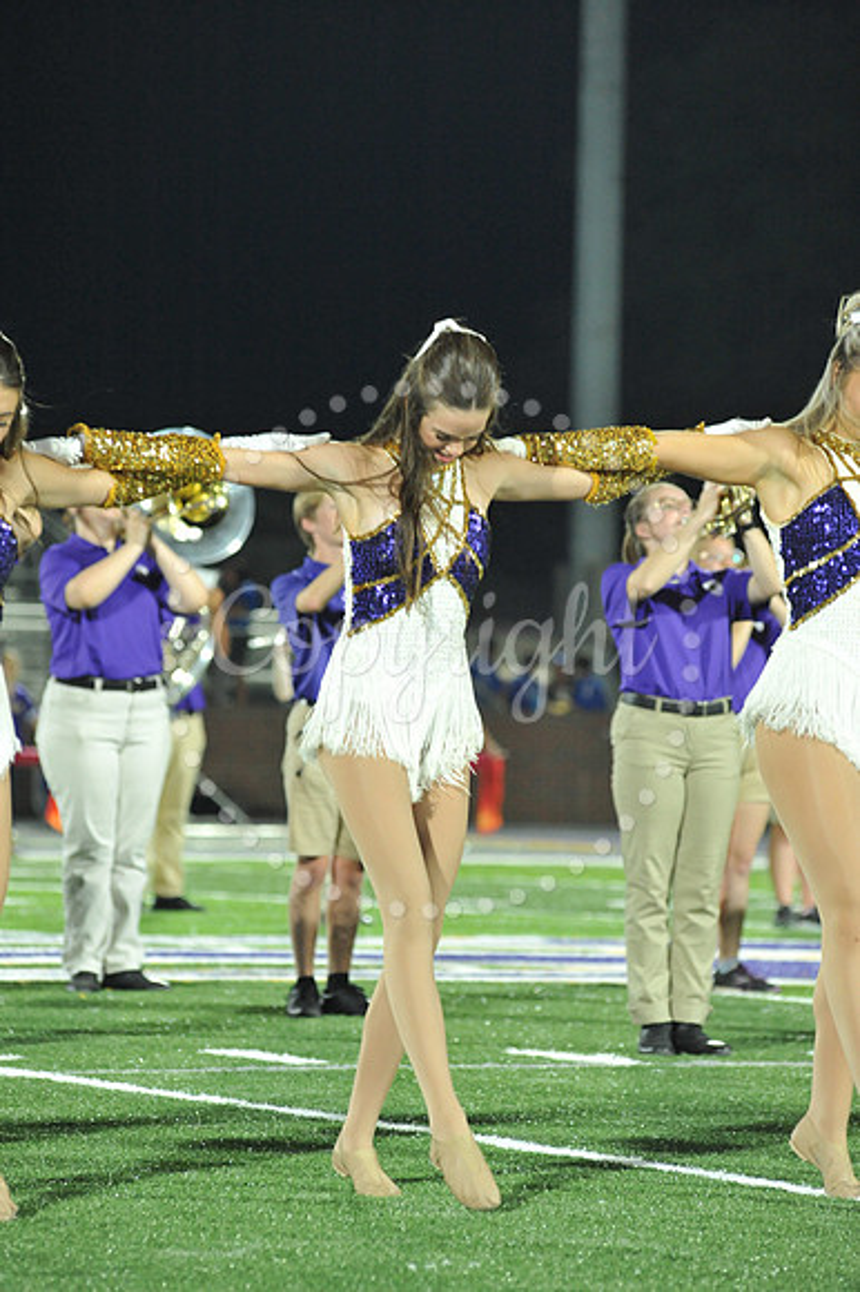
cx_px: 430
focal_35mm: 200
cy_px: 646
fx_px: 7175
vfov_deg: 10.3
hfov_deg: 6.9
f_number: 5.6
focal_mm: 200
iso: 4000
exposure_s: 1/250
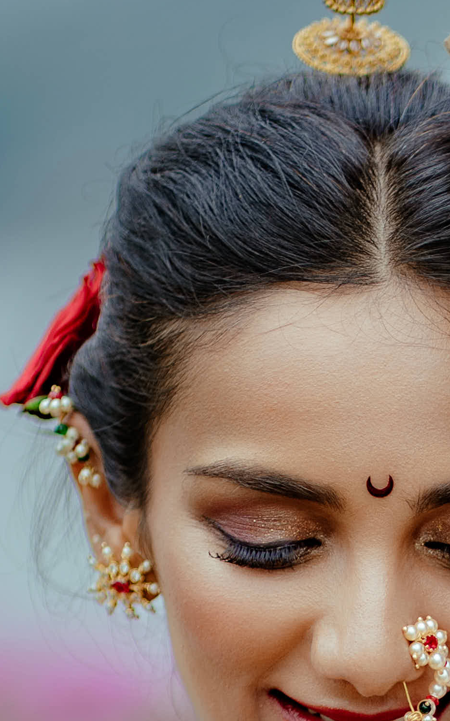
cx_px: 563
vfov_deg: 5.1
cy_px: 1185
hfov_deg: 3.2
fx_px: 7989
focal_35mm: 407
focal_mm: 85
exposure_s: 1/800
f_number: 1.8
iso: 100
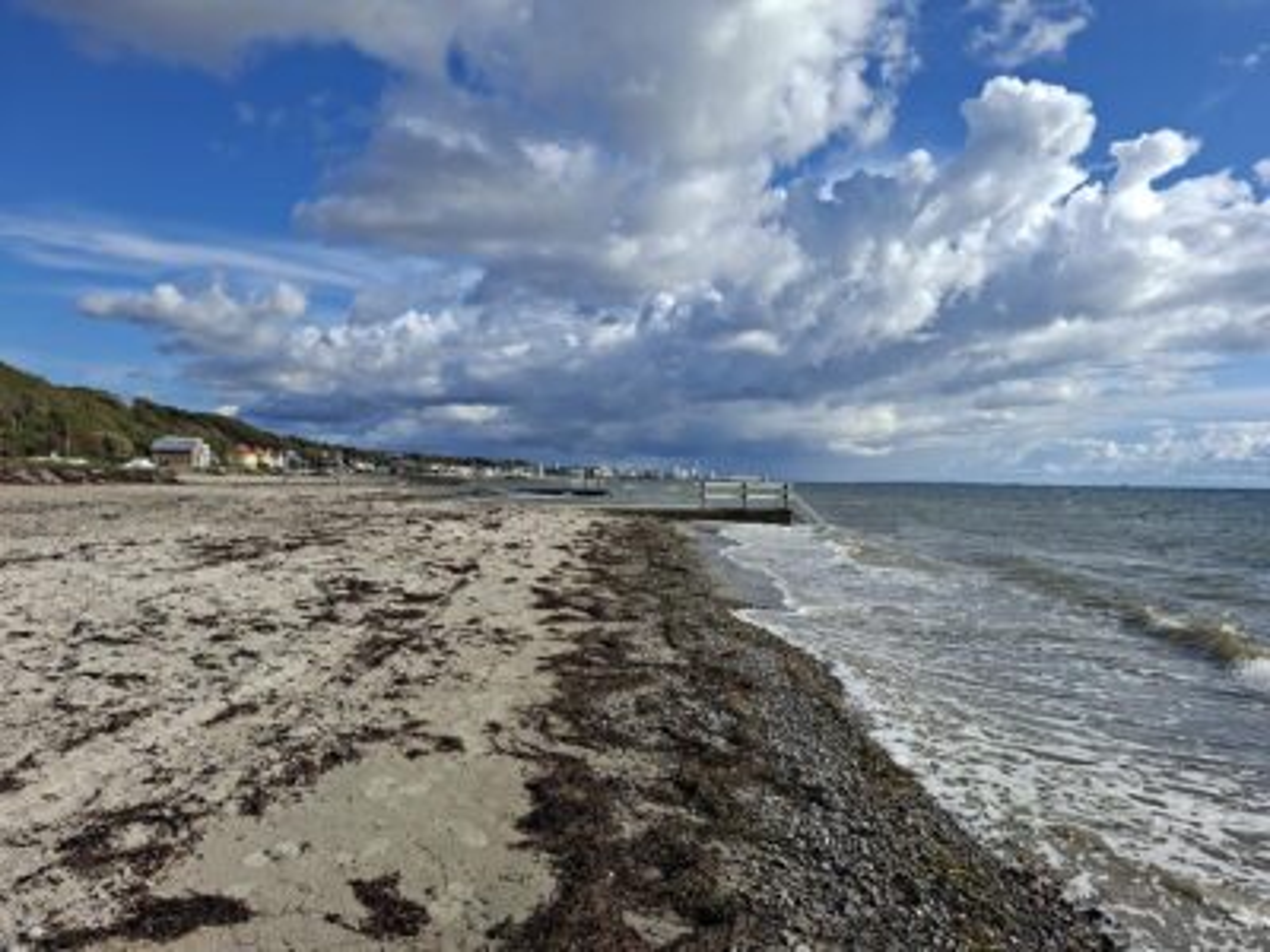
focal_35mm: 23
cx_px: 635
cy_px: 476
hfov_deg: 73.9
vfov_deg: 58.9
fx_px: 844
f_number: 1.8
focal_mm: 5.54
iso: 50
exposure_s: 1/2110
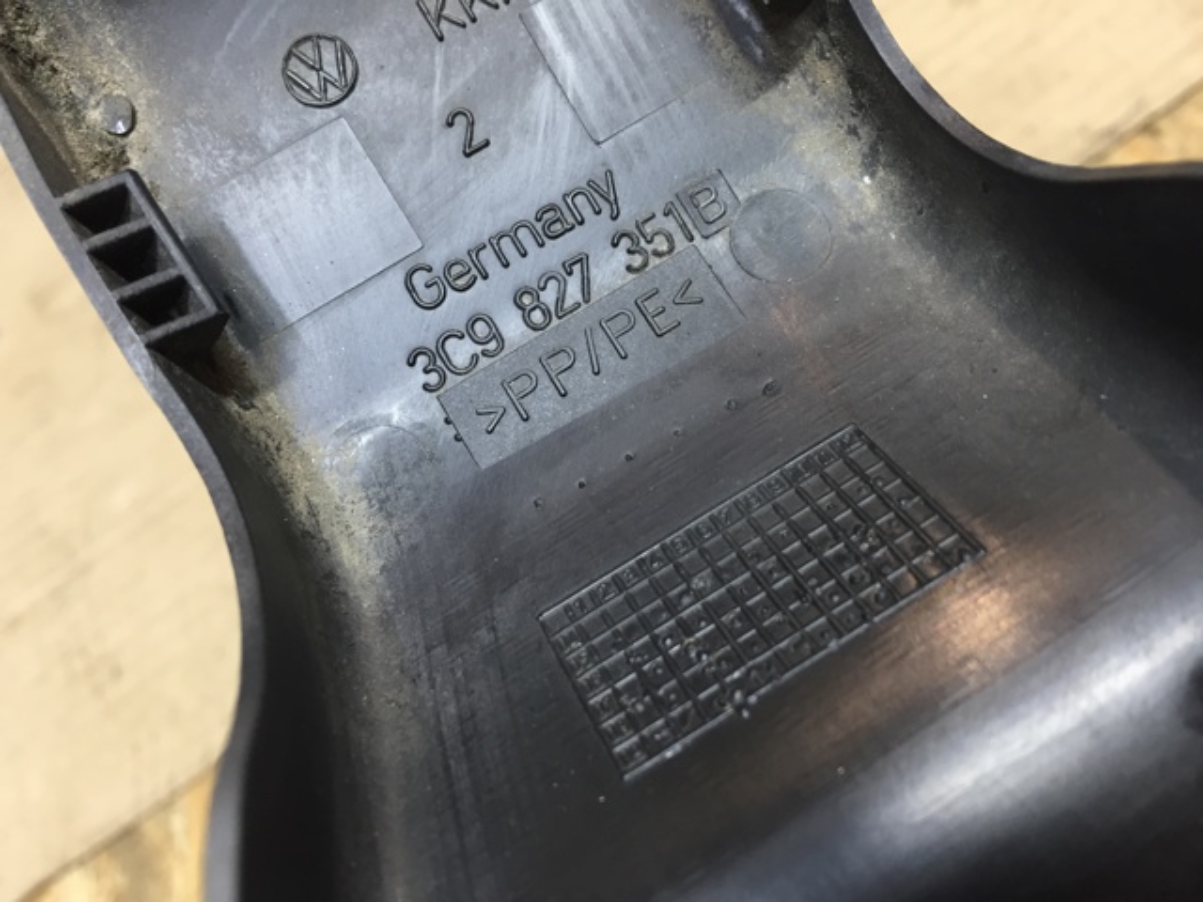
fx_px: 1008
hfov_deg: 61.7
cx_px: 602
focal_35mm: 29
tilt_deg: -57.4
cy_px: 451
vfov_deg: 48.2
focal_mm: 4.15
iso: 125
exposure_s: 1/33
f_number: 2.2
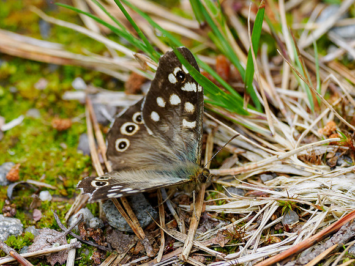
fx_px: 9563
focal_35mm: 932
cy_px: 178
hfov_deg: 2.1
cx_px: 203
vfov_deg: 1.6
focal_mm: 300
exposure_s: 1/800
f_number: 4
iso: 640
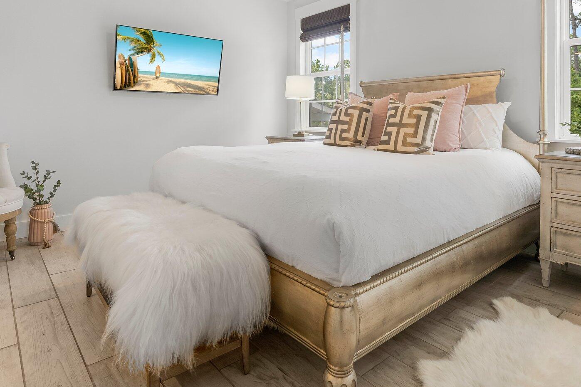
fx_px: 364
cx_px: 313
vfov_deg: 54.2
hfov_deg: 77.0
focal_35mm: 23
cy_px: 114
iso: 400
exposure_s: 1/40
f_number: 9
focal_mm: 15.4
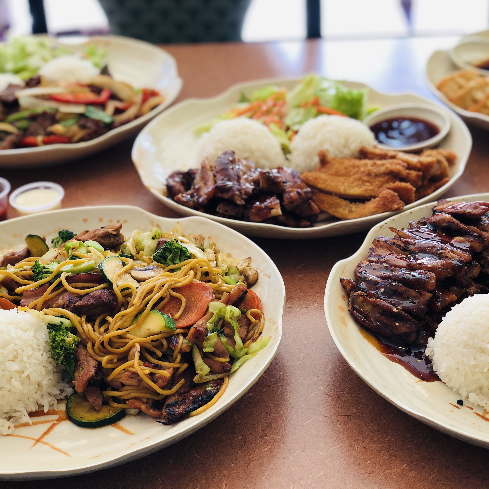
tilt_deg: -31.1
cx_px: 293
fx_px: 991
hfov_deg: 27.7
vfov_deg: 27.7
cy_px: 243
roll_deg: +1.9
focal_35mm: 62
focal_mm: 6
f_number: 2.4
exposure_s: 1/60
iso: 20
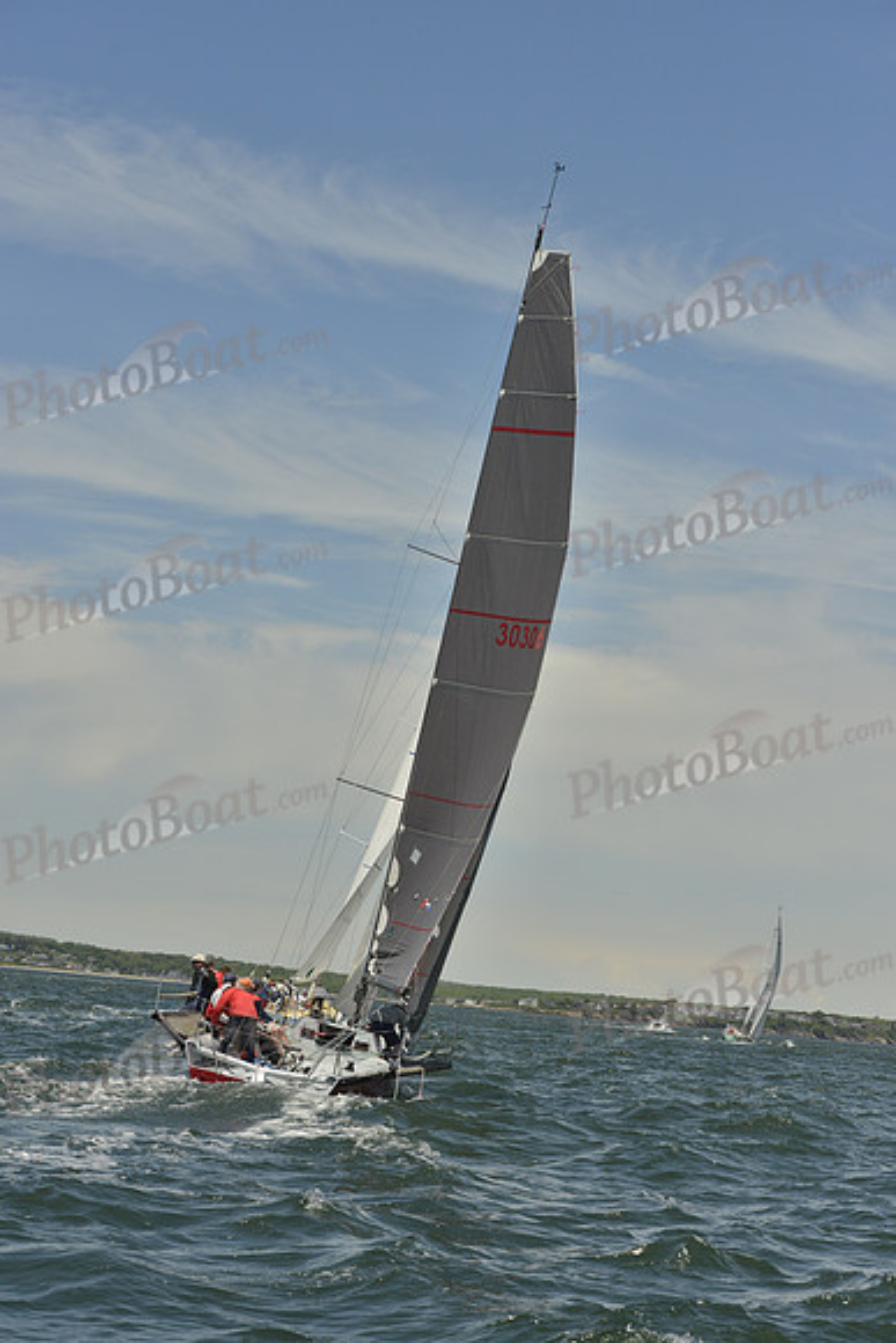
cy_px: 672
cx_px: 448
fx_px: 2910
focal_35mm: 78
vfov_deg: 26.0
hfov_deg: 17.5
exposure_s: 1/1600
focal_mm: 78
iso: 280
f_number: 9
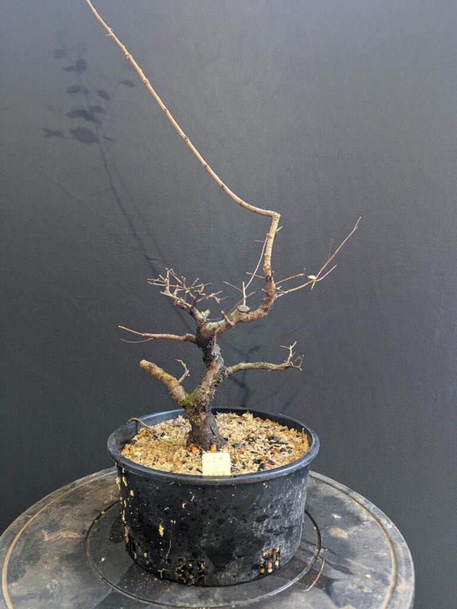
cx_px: 228
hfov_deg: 56.8
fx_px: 422
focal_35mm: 24
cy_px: 304
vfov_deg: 71.6
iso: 204
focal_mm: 6.81
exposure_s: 1/33.3
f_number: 1.85
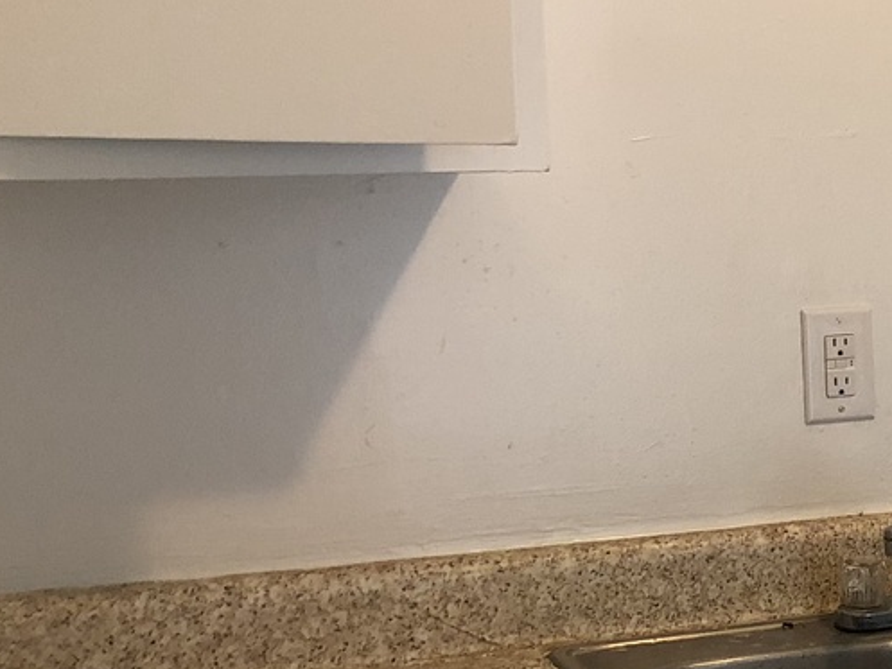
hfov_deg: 21.0
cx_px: 1183
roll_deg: -1.8
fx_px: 2165
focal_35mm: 84
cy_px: 592
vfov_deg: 17.3
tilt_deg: -13.9
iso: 50
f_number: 1.8
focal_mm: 3.99
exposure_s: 1/15
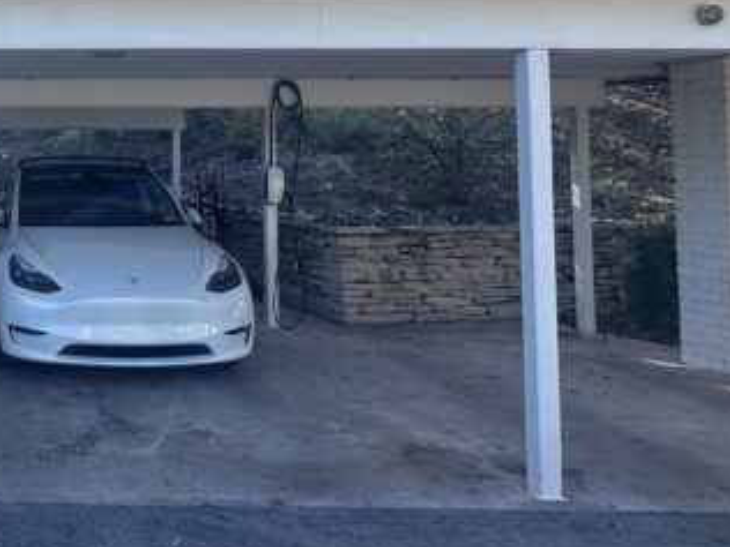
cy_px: 136
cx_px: -35
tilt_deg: +3.1
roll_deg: +0.2
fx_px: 717
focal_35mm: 34
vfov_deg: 40.6
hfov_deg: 44.1
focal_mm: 2.22
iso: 40
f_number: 2.2
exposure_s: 1/458
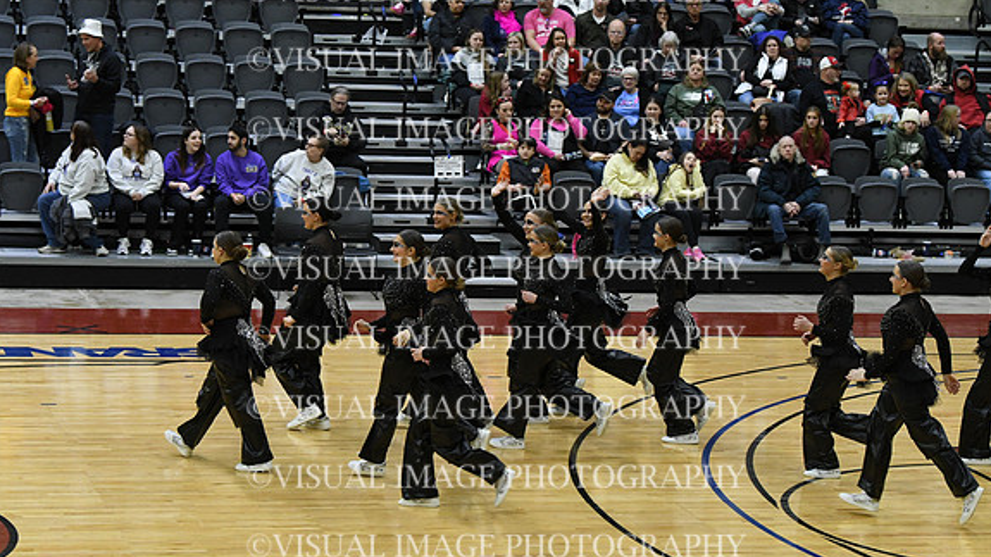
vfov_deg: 10.9
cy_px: 303
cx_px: 496
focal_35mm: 111
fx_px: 2916
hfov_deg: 19.3
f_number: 4
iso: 2500
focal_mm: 70
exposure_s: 1/250
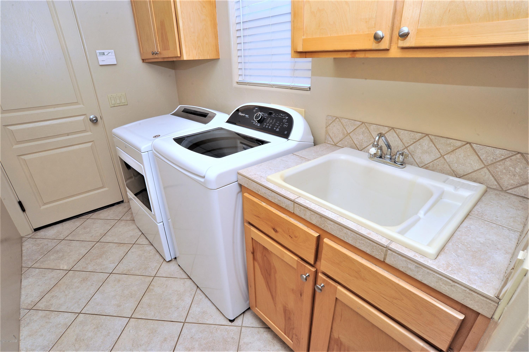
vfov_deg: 67.3
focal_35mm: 18
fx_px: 264
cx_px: 264
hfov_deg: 90.0
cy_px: 176
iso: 640
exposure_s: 1/40
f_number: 16
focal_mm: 18
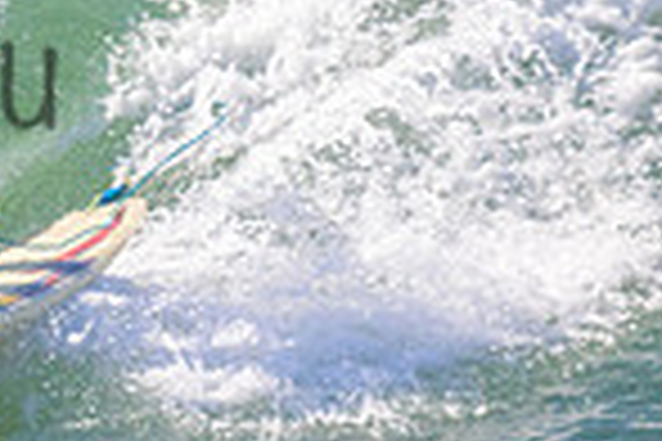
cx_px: -419
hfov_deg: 0.9
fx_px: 44185
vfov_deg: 0.6
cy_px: 25
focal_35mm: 2403
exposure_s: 1/2000
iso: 1000
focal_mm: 610
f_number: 11
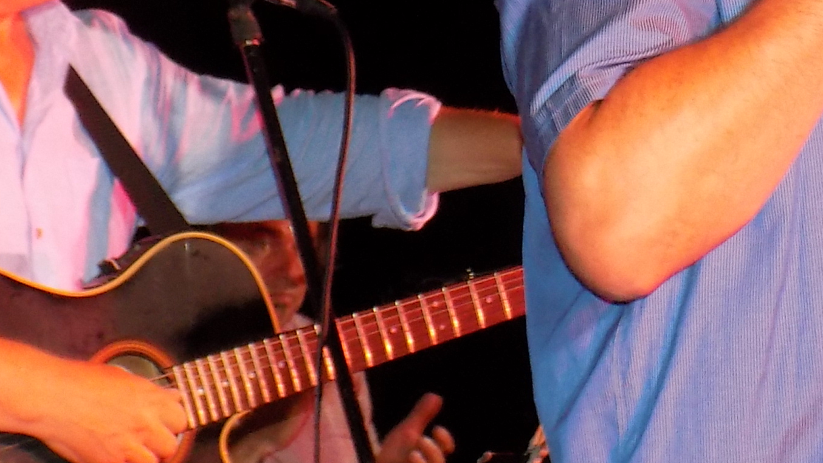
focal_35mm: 135
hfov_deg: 15.7
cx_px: 757
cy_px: 194
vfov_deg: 9.0
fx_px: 2946
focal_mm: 8.1
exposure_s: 1/30
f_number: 3.7
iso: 250
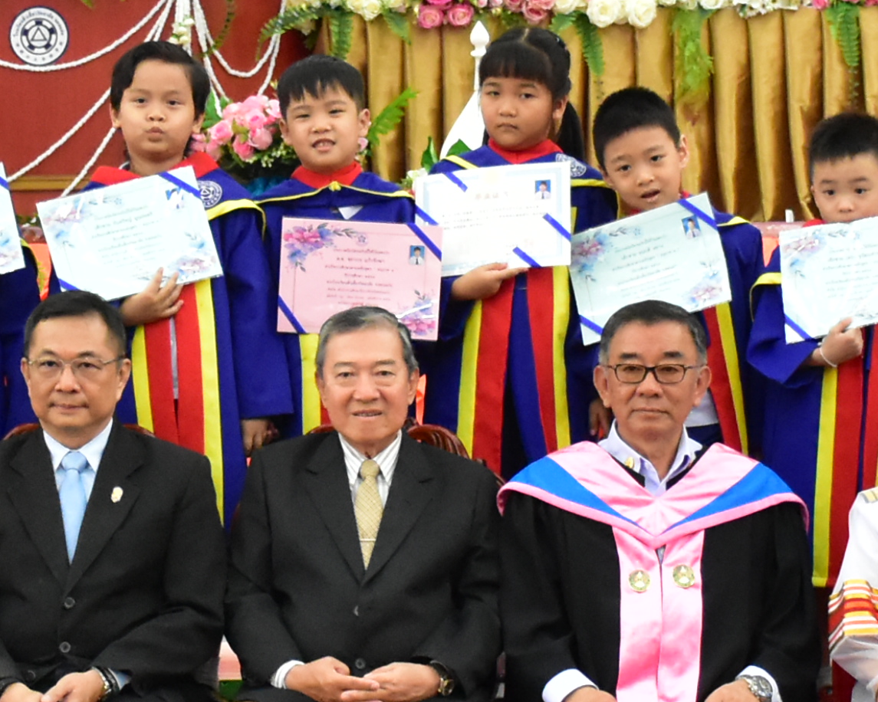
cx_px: 325
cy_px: 270
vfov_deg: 8.7
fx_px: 4599
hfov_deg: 10.9
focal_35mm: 177
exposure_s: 1/80
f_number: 4
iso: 4000
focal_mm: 32
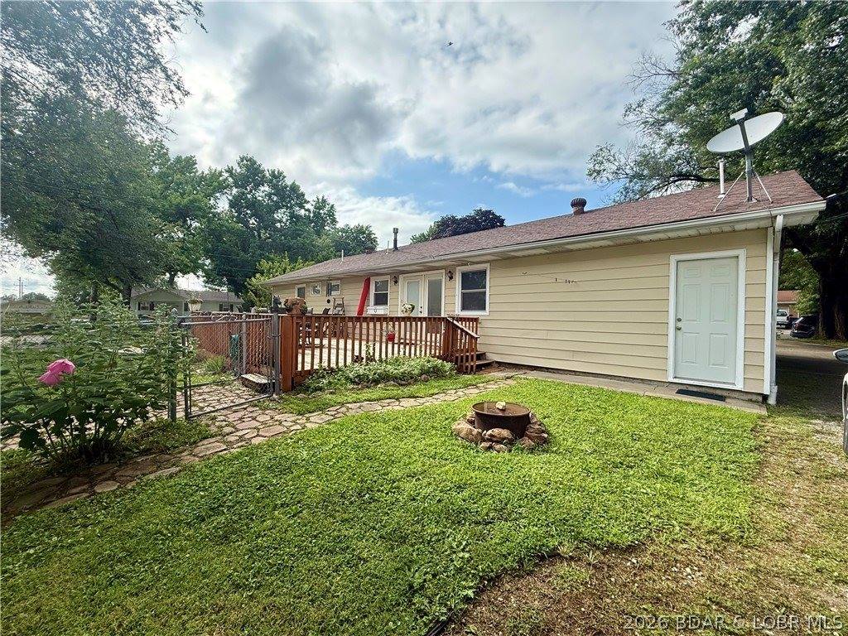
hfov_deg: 102.1
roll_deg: -1.1
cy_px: 318
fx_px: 343
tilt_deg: +1.2
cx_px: 424
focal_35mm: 14
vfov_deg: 85.7
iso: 80
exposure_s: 1/1745
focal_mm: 2.22
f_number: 2.2
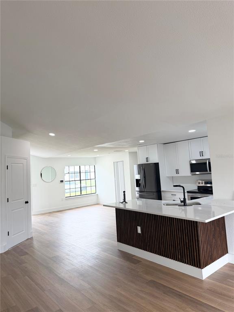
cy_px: 156
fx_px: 216
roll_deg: +3.9
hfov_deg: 56.8
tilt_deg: +4.5
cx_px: 117
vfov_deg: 71.6
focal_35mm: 24
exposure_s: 1/186
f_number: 1.78
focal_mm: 6.76
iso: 100
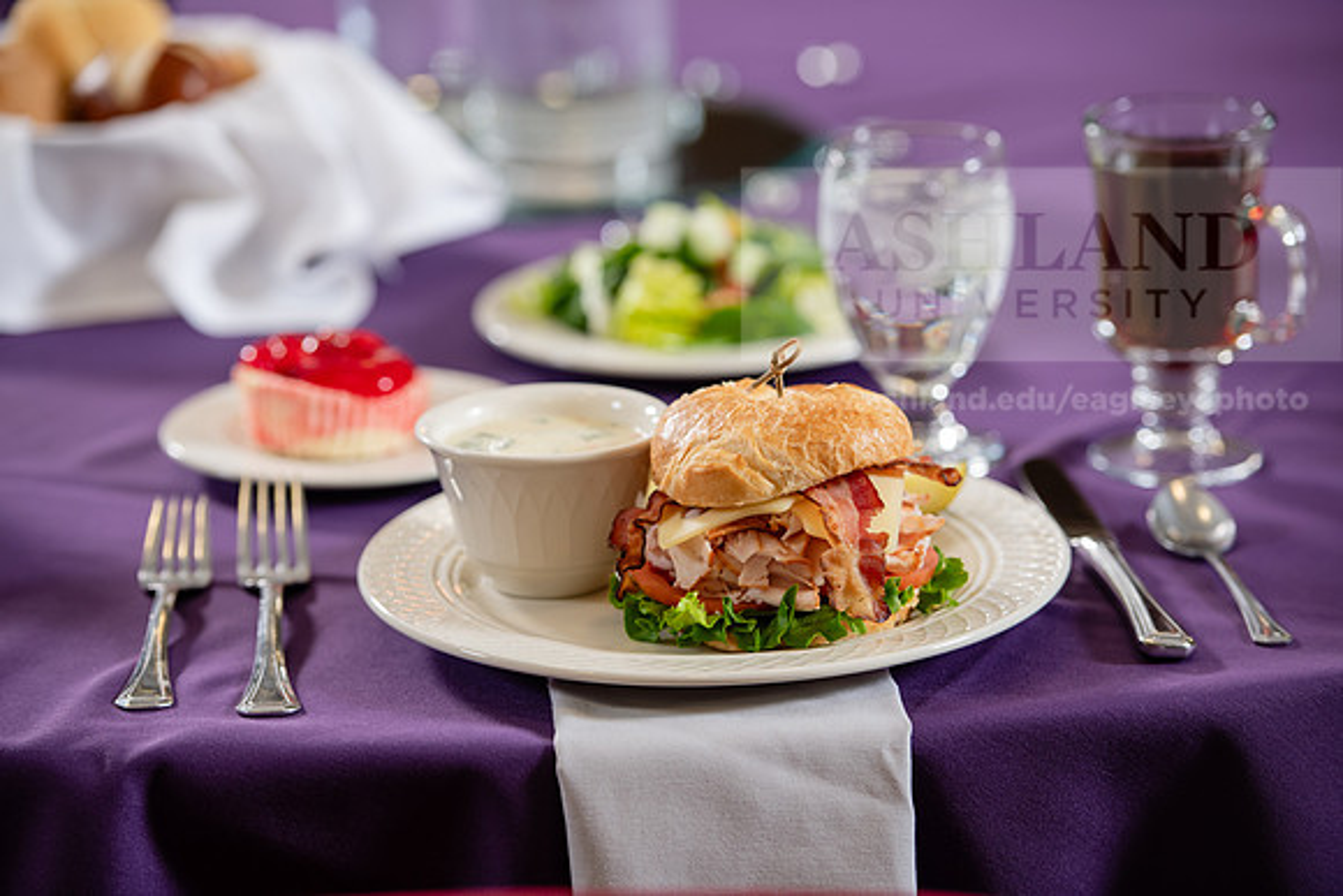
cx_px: 672
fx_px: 5037
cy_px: 448
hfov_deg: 15.2
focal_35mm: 135
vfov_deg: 10.2
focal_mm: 135
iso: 250
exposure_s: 1/160
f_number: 3.2
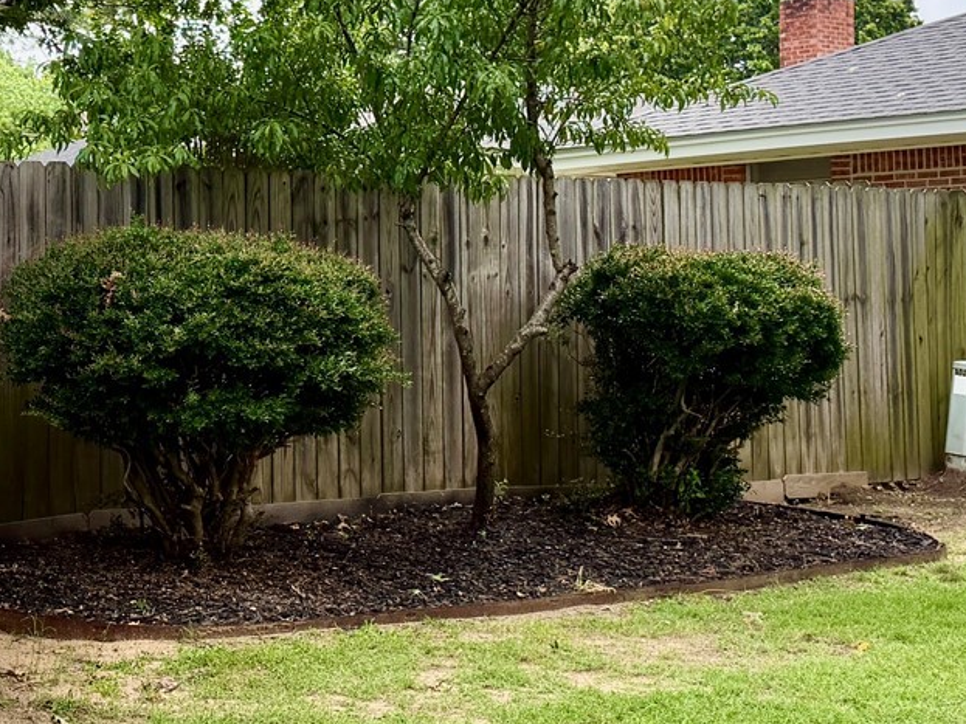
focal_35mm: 74
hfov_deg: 25.3
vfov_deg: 19.9
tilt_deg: +1.0
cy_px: 265
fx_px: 2065
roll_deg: -0.1
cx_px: 45
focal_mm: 6.76
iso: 100
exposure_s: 1/1689
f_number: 1.78
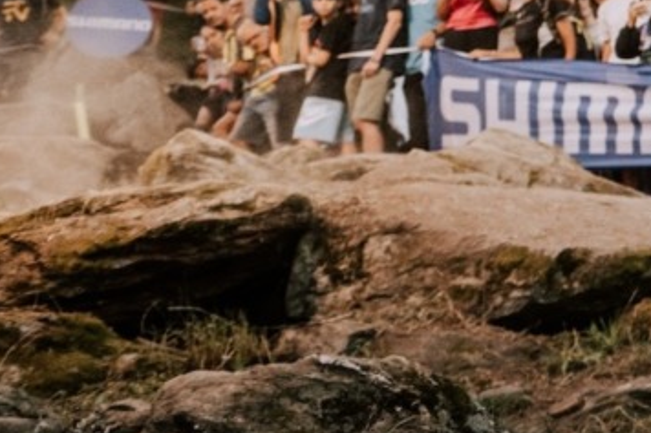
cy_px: 14
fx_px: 1301
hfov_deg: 21.9
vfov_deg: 18.5
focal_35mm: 72
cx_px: 1044
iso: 1250
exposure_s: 1/800
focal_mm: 20
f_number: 2
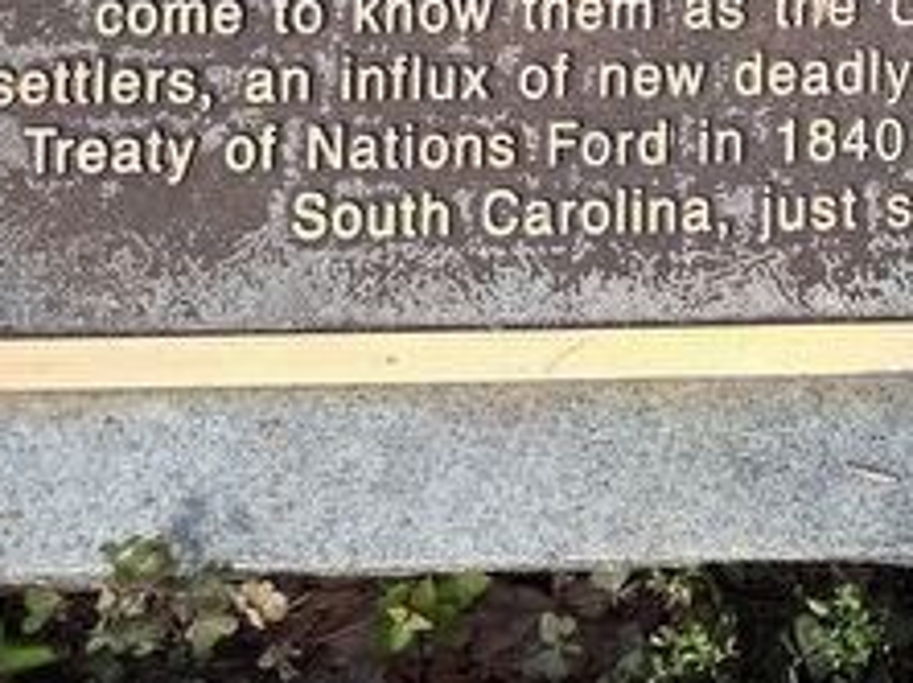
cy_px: -226
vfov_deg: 16.7
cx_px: 1407
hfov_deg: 20.0
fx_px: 2187
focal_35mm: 83
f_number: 1.8
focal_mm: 5.4
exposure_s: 1/526
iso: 25
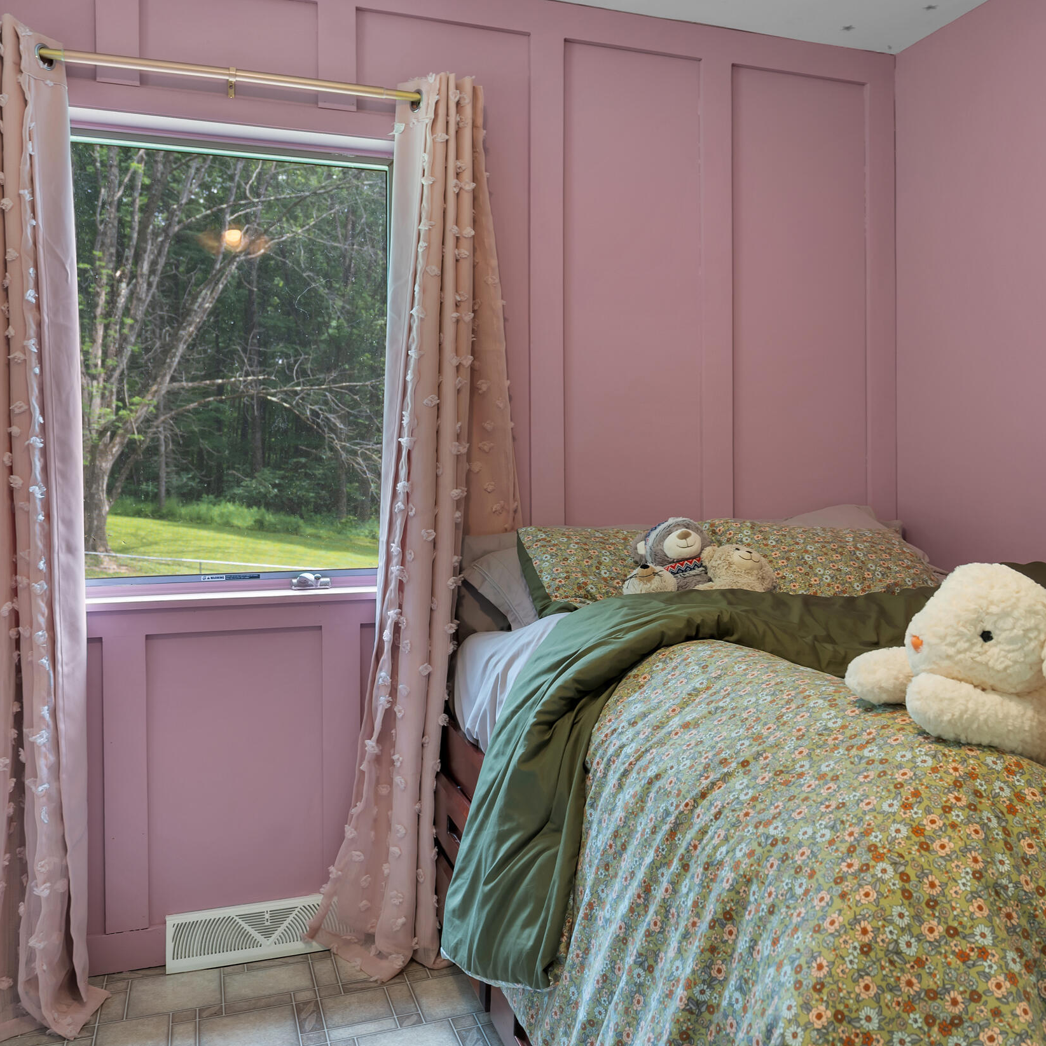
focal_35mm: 31
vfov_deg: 52.5
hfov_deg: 52.2
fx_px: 1060
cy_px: 519
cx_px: 626
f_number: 4.5
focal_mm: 24
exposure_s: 1/30
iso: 250
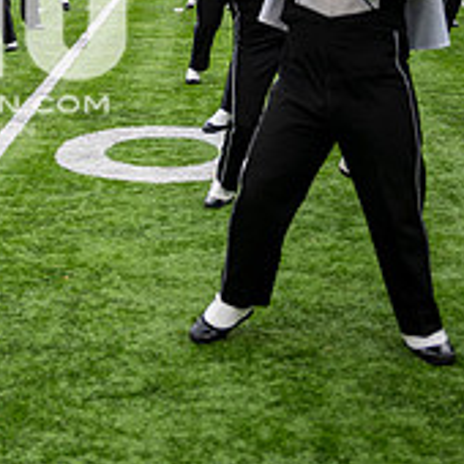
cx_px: -79
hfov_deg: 17.7
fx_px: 1426
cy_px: 7
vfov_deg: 18.1
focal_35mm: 94
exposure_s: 1/500
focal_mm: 32.5
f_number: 2.8
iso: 100
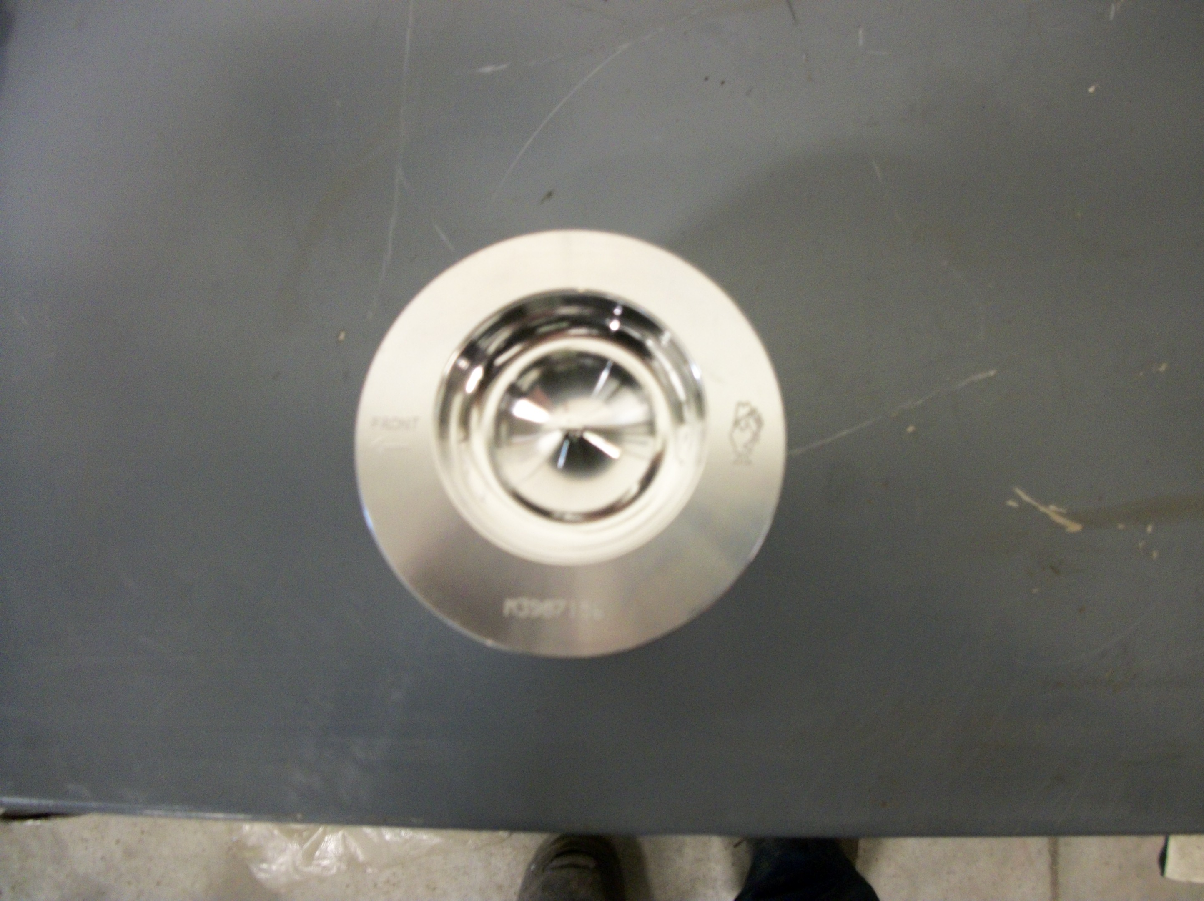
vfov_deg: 44.1
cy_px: 450
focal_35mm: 32
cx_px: 602
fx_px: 1112
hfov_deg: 56.9
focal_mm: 5.7
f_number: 2.9
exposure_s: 1/8
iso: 199
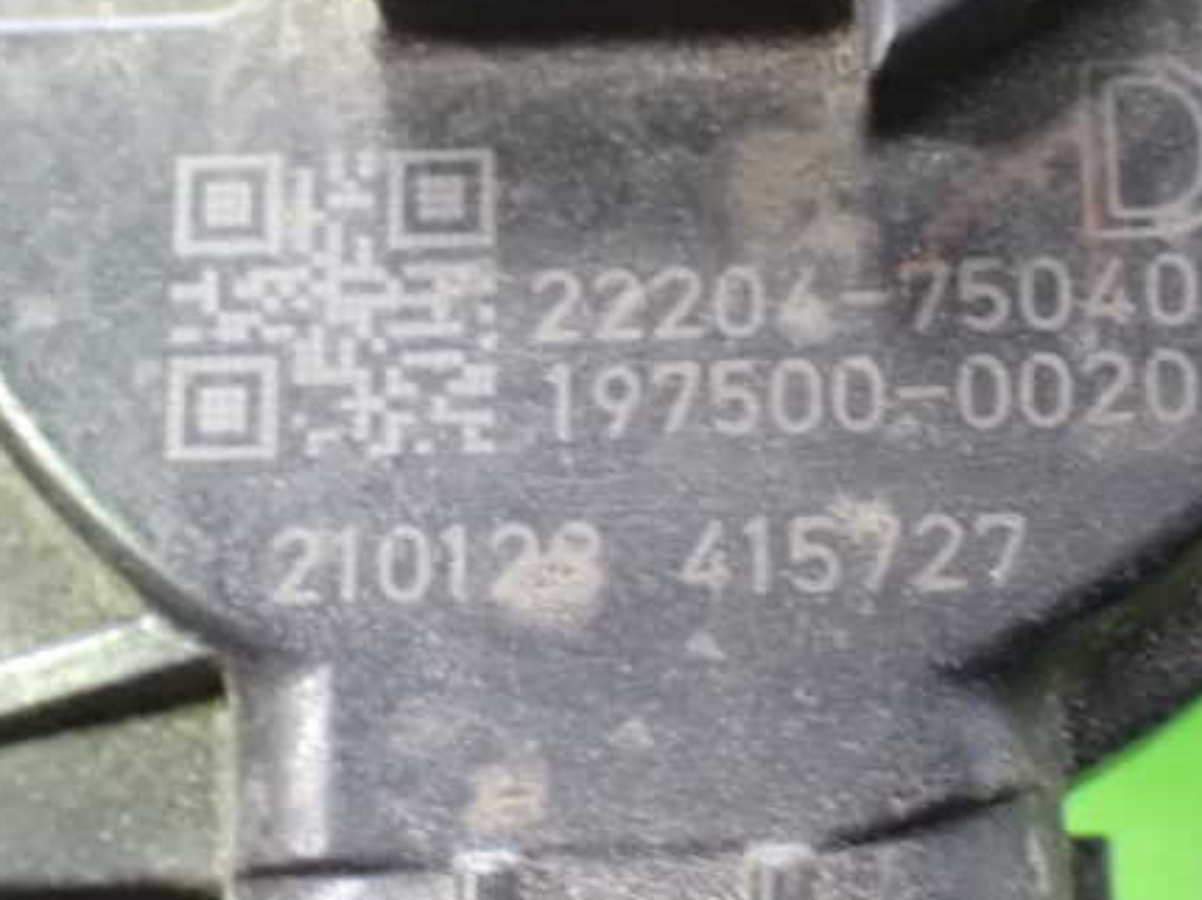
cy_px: 408
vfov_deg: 18.2
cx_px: 643
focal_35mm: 81
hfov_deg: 24.1
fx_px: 2811
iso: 1600
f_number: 3.5
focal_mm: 10.35
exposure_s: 1/15
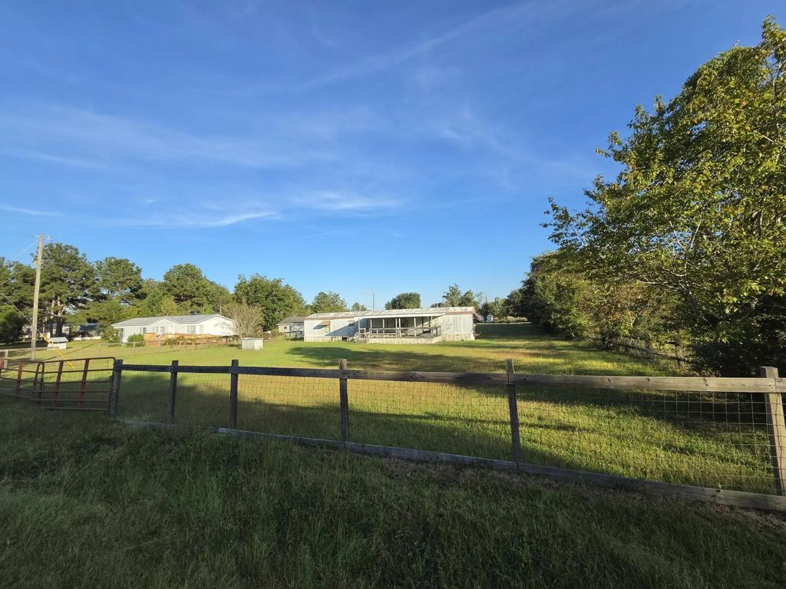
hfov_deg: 106.2
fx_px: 295
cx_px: 393
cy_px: 294
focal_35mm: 13
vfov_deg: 89.9
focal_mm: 2.2
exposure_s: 1/1994
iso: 100
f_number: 2.2
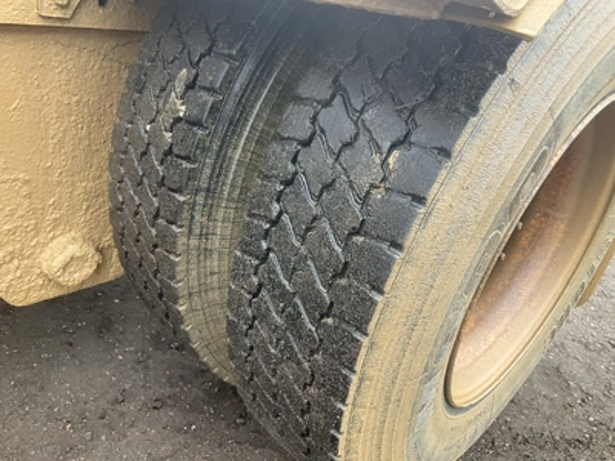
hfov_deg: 61.7
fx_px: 515
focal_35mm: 29
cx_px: 308
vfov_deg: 48.2
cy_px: 230
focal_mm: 3
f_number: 1.8
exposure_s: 1/122
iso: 64
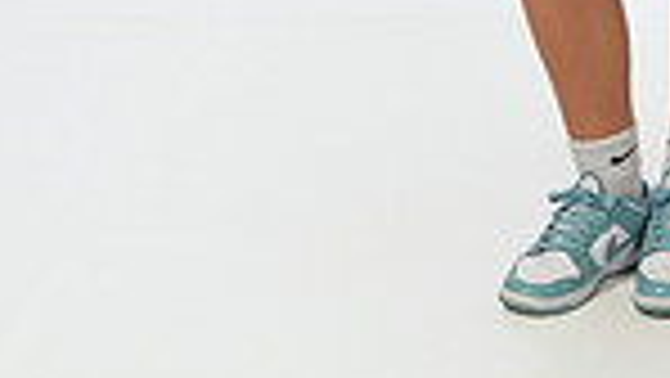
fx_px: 2808
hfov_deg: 13.5
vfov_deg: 7.2
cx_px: 594
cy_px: -562
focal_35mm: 158
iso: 800
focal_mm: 50
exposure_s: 1/200
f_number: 6.3
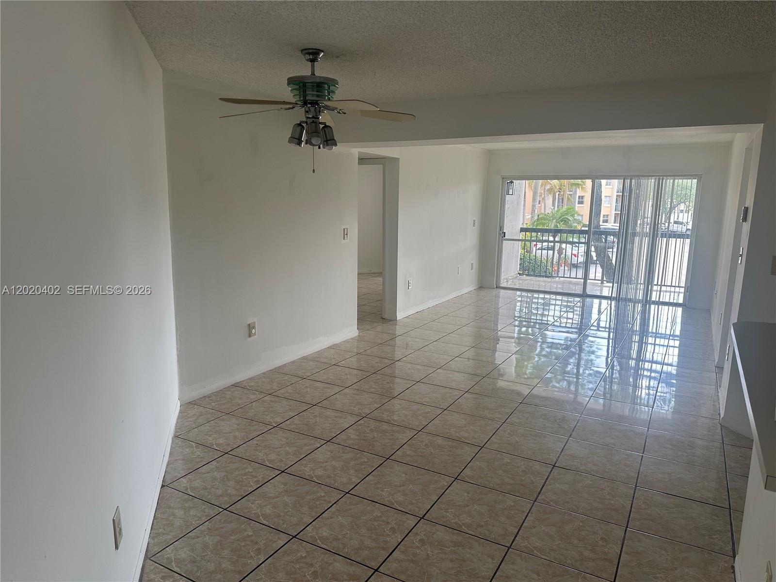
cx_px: 388
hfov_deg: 71.6
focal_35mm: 24
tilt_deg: -10.2
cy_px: 291
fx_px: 538
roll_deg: -1.8
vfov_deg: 56.8
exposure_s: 1/151
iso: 80
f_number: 1.78
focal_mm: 6.86
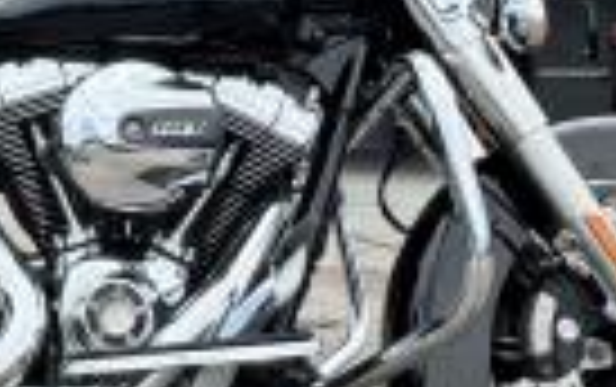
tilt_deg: +7.5
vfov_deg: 19.2
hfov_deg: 30.1
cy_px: -45
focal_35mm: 65
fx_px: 1093
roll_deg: -1.2
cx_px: 63
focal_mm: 2.22
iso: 40
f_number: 2.2
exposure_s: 1/756
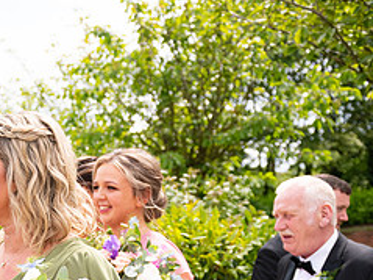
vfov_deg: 24.5
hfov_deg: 32.1
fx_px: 603
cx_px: 14
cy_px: 298
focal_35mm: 56
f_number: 3.5
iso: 250
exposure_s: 1/2000
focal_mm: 24
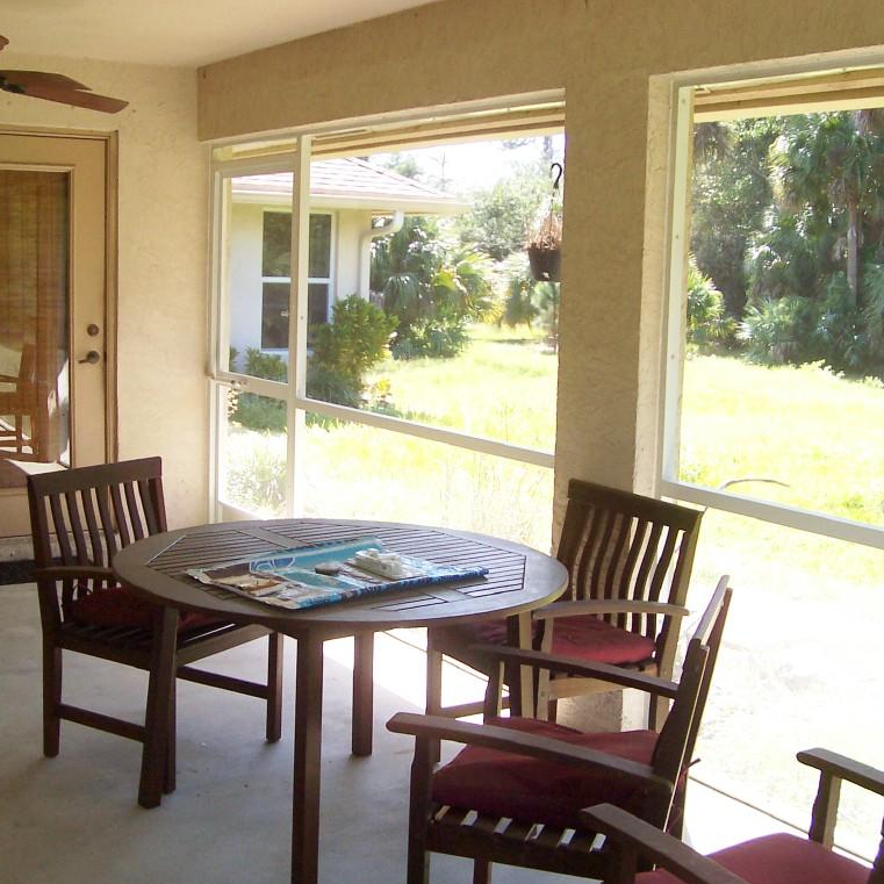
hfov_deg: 38.3
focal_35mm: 44
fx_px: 1271
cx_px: 437
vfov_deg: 38.3
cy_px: 445
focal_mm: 5.6
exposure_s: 1/180
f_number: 2.8
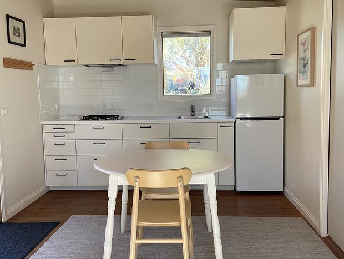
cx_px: 172
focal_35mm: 26
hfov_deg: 67.2
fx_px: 259
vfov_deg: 53.2
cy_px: 130
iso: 40
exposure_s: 1/121
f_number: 1.6
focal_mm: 4.2
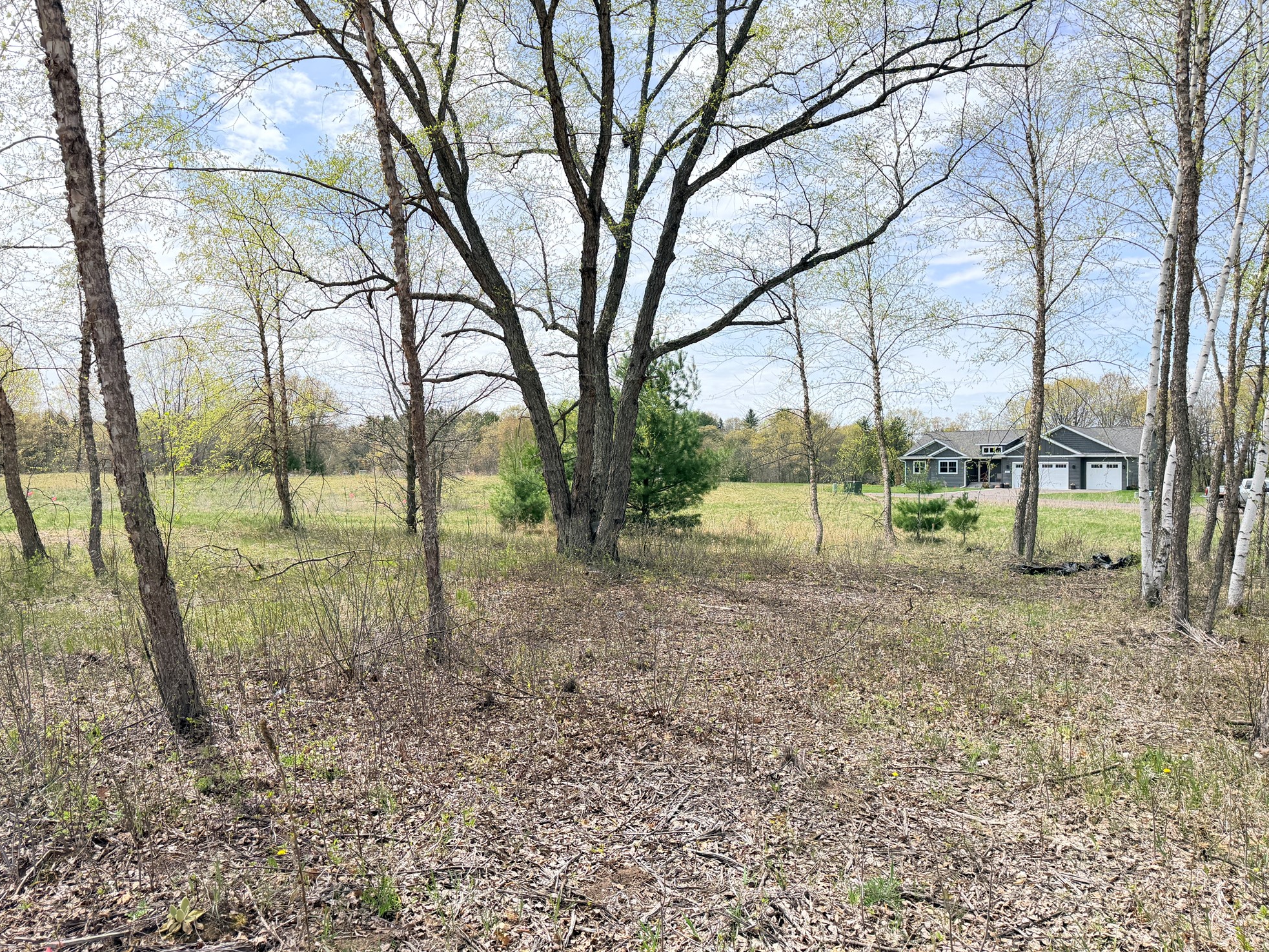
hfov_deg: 69.4
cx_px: 620
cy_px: 465
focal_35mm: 25
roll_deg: -1.5
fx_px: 917
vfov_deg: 54.9
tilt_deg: +1.0
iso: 100
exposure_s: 1/2801
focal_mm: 6.76
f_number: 1.78
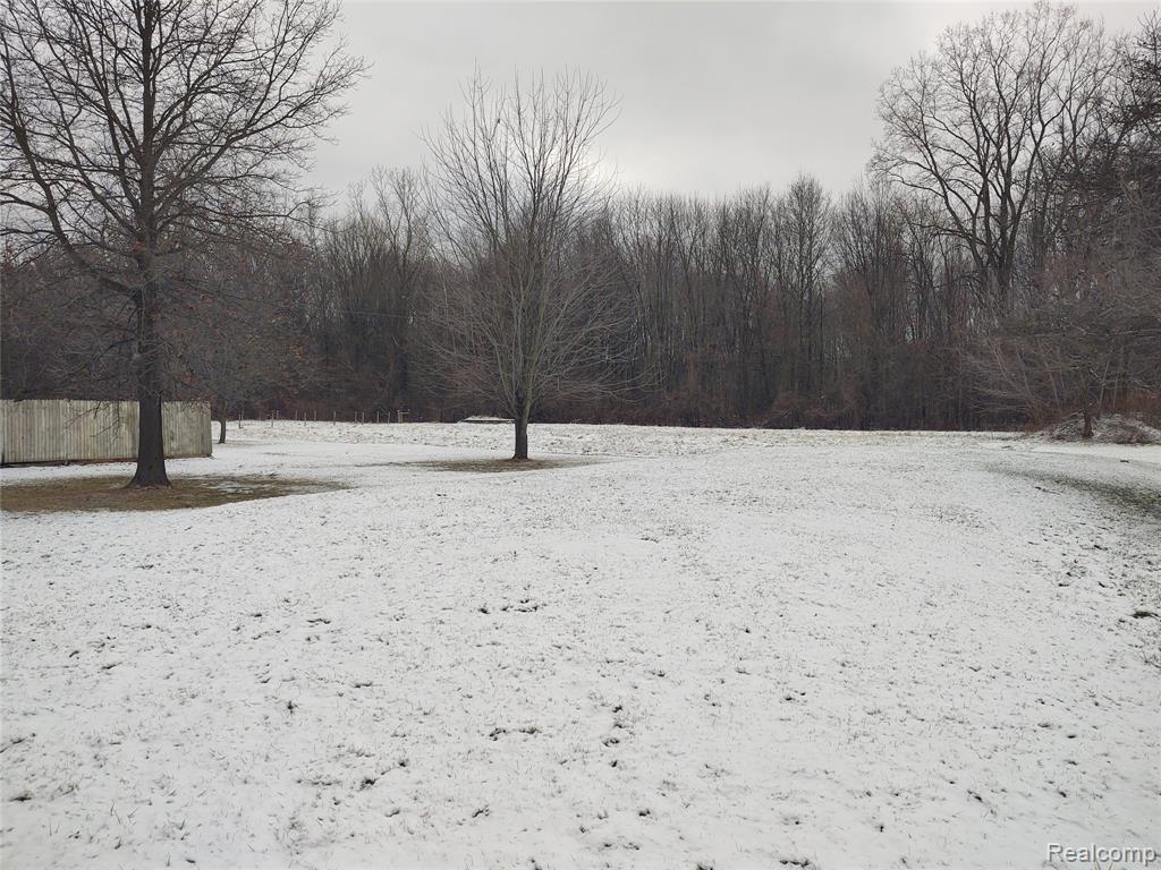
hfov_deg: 65.3
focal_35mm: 27
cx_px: 580
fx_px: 906
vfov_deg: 51.4
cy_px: 435
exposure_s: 1/2542
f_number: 1.7
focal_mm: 4.75
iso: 100
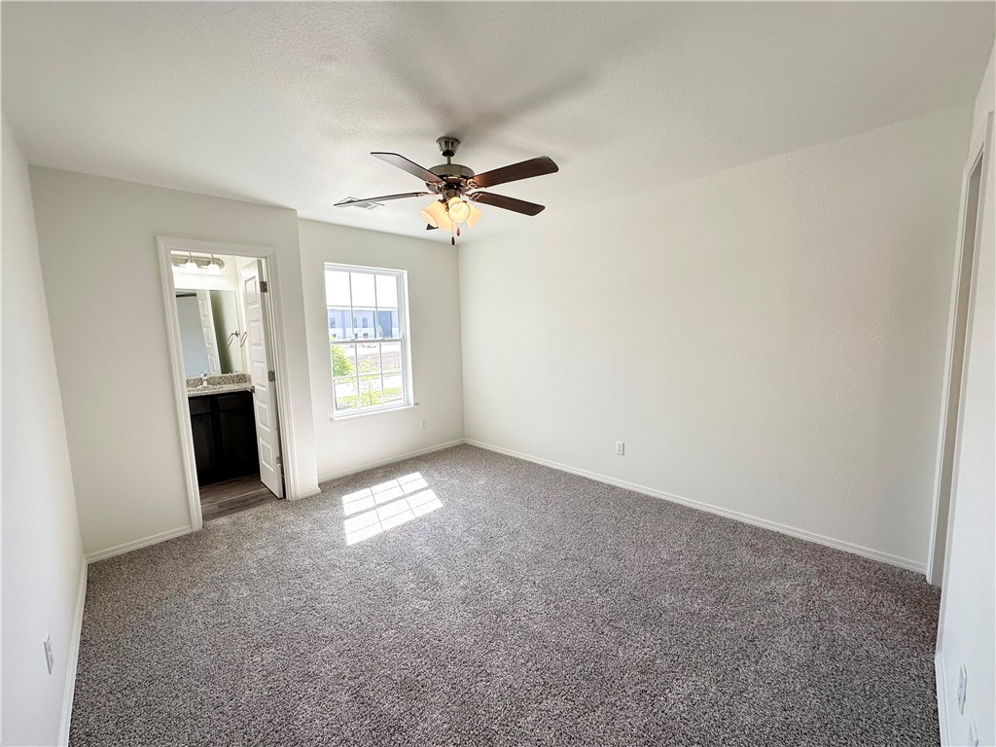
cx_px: 498
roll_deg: +1.5
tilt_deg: -6.5
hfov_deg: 102.1
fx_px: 403
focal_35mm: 14
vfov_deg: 85.7
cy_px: 374
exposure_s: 1/229
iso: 40
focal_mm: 2.22
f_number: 2.2
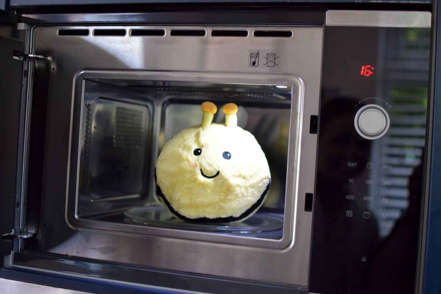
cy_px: 147
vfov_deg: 25.8
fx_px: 643
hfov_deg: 37.9
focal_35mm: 52
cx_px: 220
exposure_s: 1/500
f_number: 2.2
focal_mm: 35
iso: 800
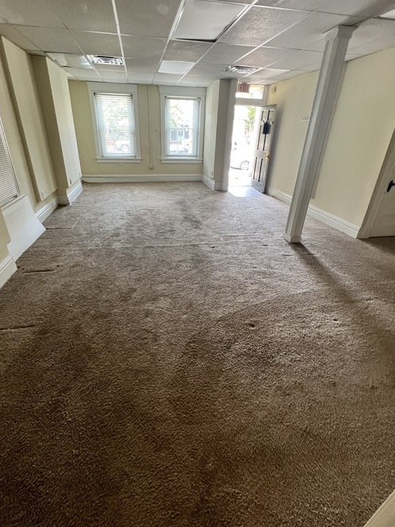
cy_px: 265
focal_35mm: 16
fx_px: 243
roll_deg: -2.5
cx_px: 187
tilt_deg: -26.1
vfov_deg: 94.5
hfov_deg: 78.1
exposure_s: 1/92
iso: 250
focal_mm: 1.57
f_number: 1.8
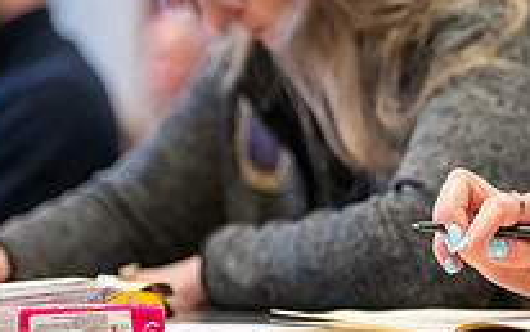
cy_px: -84
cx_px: 628
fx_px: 3570
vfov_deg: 5.3
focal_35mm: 247
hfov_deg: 8.4
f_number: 2.8
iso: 1600
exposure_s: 1/160
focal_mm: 86
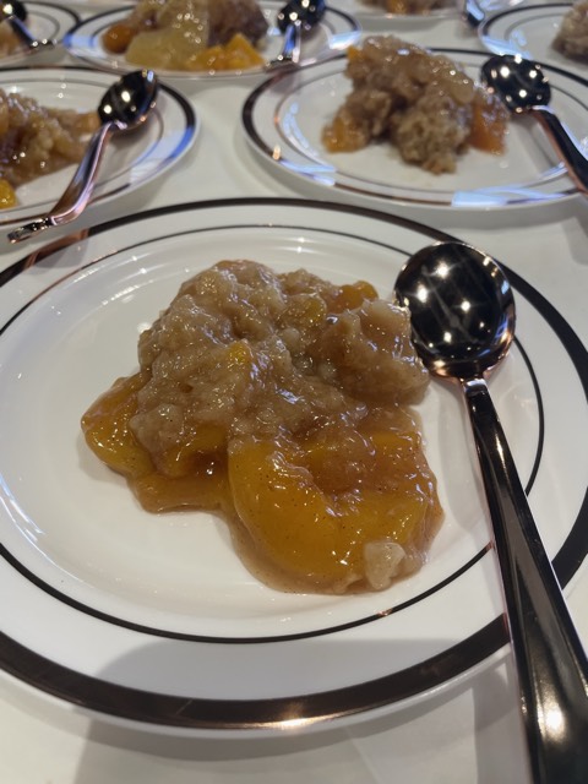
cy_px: 392
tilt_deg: -45.3
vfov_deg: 67.3
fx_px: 589
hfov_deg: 53.1
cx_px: 294
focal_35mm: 26
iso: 100
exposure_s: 1/120
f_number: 1.6
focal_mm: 4.2
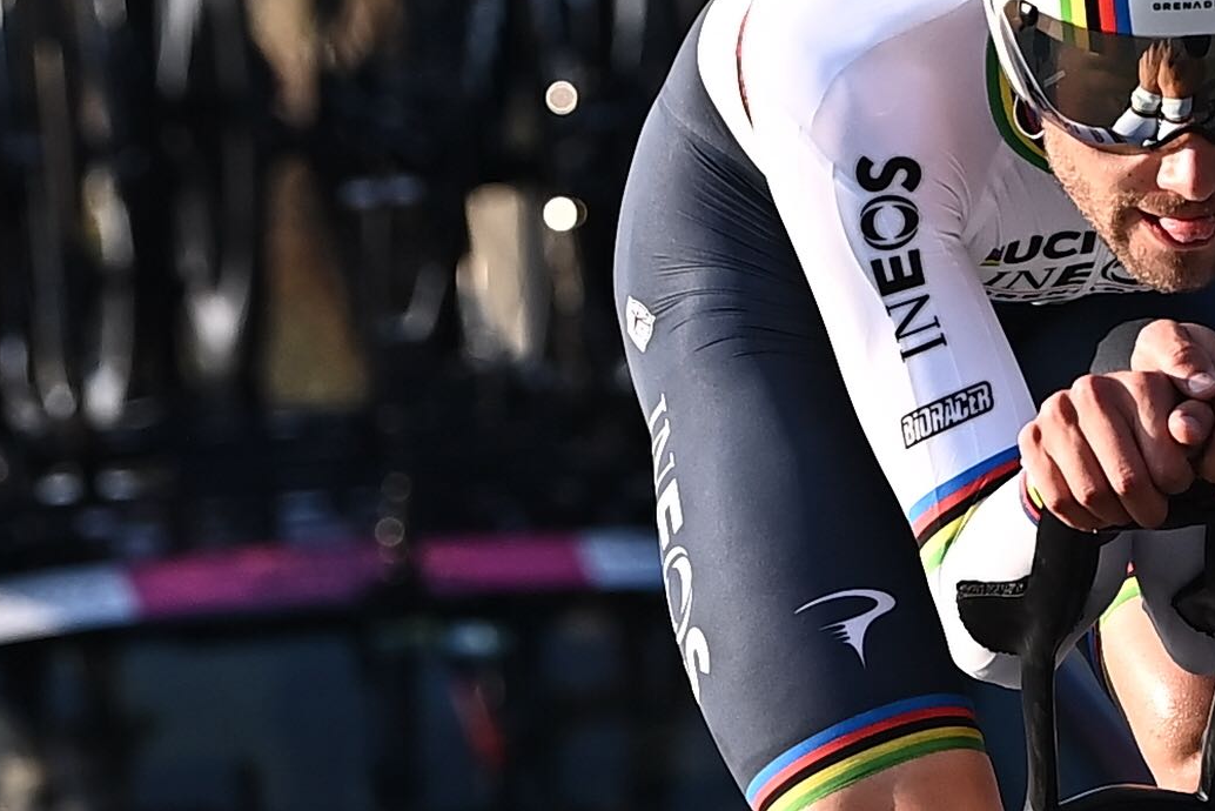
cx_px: 1080
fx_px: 10026
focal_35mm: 297
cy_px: 398
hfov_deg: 6.9
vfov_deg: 4.6
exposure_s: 1/2500
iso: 320
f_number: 3.5
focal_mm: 160
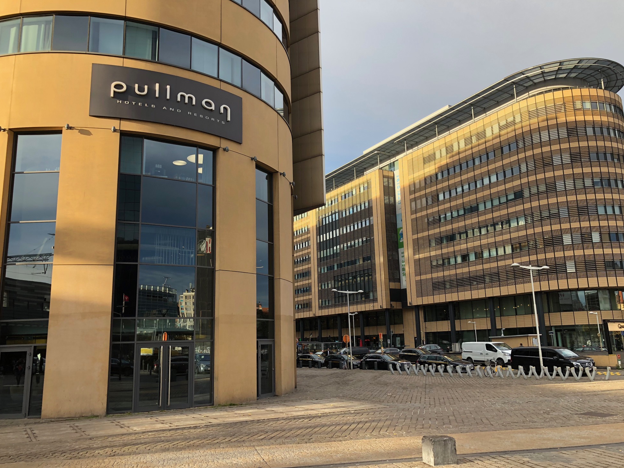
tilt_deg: +9.7
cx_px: 310
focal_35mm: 29
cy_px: 239
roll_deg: +1.4
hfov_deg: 61.7
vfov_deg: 48.2
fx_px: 523
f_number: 1.8
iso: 20
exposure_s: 1/466
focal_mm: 3.99
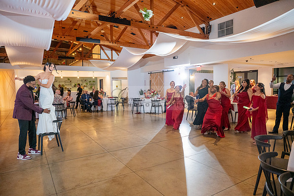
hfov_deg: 73.7
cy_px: 98
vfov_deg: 53.2
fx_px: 196
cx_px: 147
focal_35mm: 24
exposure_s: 1/200
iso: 3200
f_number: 4
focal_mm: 24
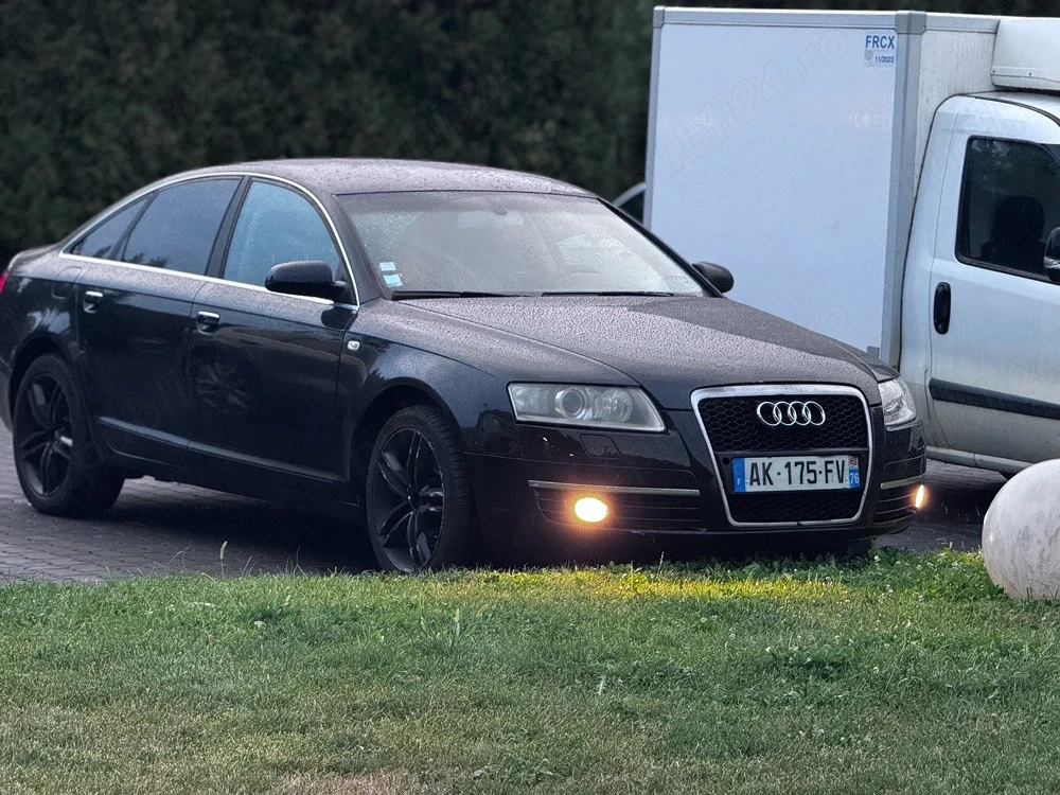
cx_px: 530
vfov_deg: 12.3
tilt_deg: -1.6
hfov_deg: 16.4
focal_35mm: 120
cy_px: 398
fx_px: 3675
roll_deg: -0.1
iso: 640
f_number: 2.8
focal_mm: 15.66
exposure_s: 1/50
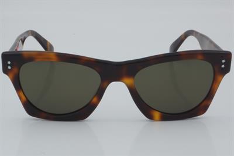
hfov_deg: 24.6
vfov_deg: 16.5
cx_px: 117
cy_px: 78
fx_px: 536
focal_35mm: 82
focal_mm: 55
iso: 100
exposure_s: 1/4
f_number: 32
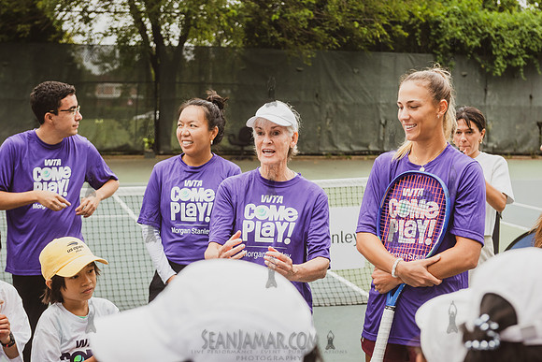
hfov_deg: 30.5
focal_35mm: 66
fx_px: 994
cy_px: 181
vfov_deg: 20.6
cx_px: 271
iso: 1000
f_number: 5
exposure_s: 1/800
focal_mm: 66
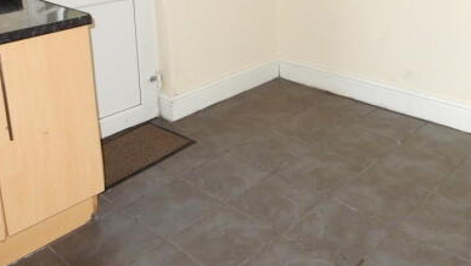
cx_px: 265
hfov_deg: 49.3
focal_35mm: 41
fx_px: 512
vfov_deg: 27.7
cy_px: 14
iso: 450
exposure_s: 1/30
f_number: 3.7
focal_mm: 4.5
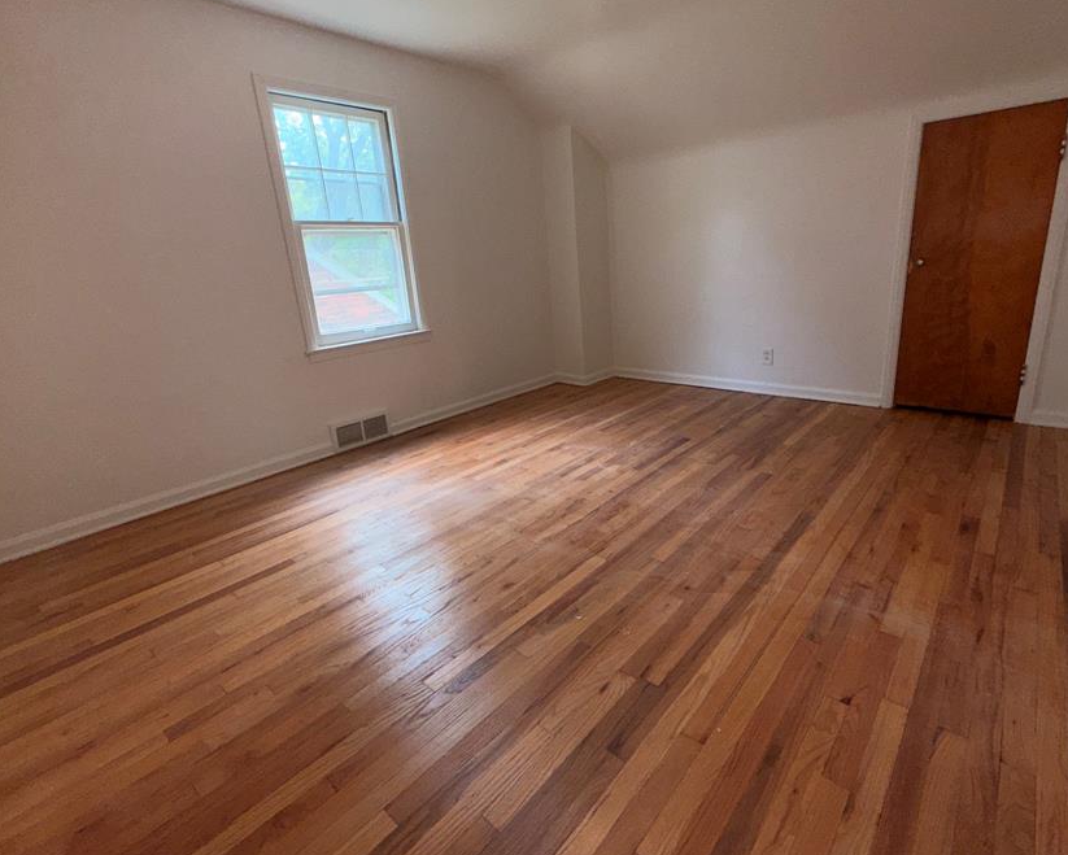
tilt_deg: -15.2
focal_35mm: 17
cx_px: 576
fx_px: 538
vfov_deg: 76.9
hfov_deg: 89.4
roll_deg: +3.6
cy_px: 406
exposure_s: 1/122
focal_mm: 2.22
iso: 40
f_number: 2.2
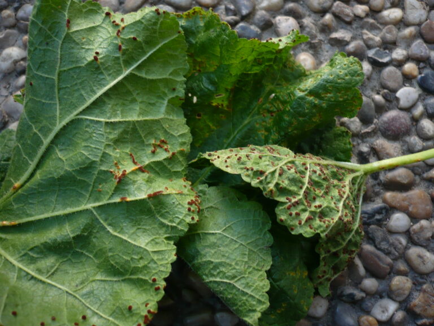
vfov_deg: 40.7
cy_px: 163
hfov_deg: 52.6
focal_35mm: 35
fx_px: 439
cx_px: 217
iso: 100
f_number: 2.8
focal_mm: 5.8
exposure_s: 1/60
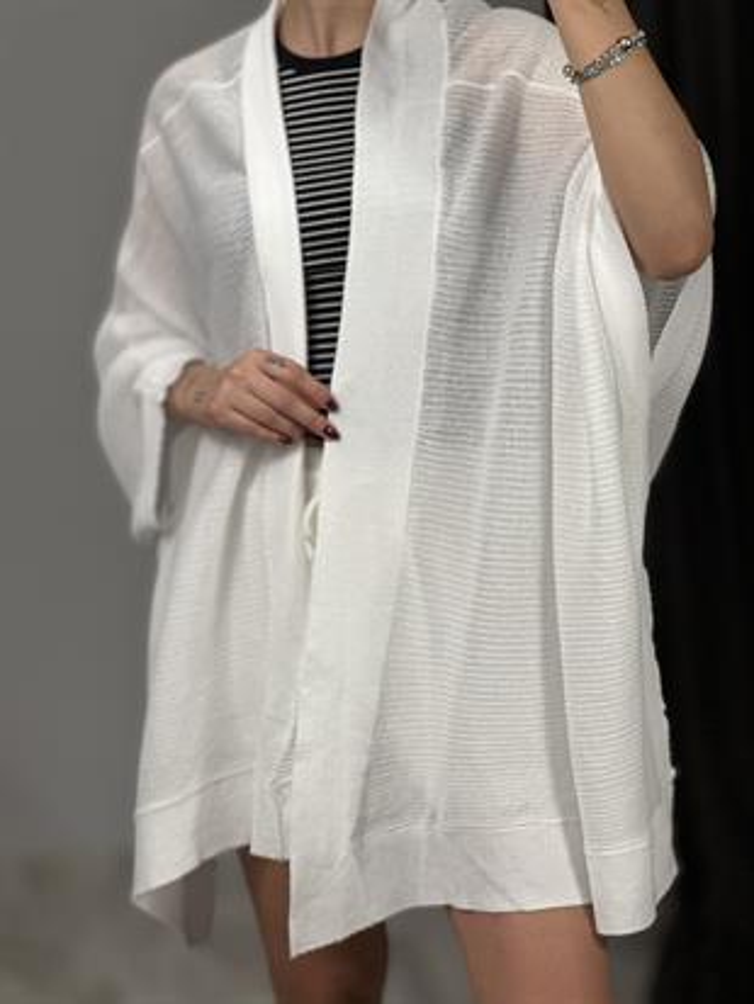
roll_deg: +3.3
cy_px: 502
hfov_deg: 19.1
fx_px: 2235
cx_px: 377
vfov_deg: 25.3
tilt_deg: -27.3
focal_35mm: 77
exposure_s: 1/100
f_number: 2.8
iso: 100
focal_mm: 9
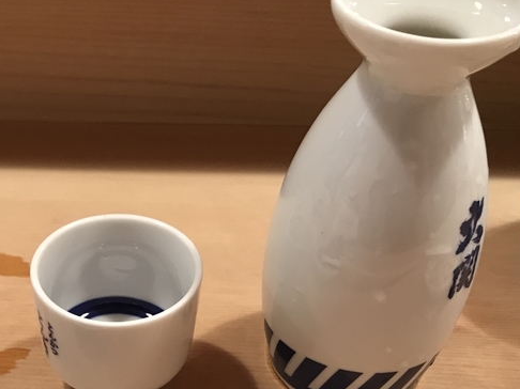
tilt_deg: -45.0
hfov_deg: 32.0
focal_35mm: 59
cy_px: 363
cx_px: 119
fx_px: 886
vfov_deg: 24.0
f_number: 1.8
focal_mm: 3.99
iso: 40
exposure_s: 1/20
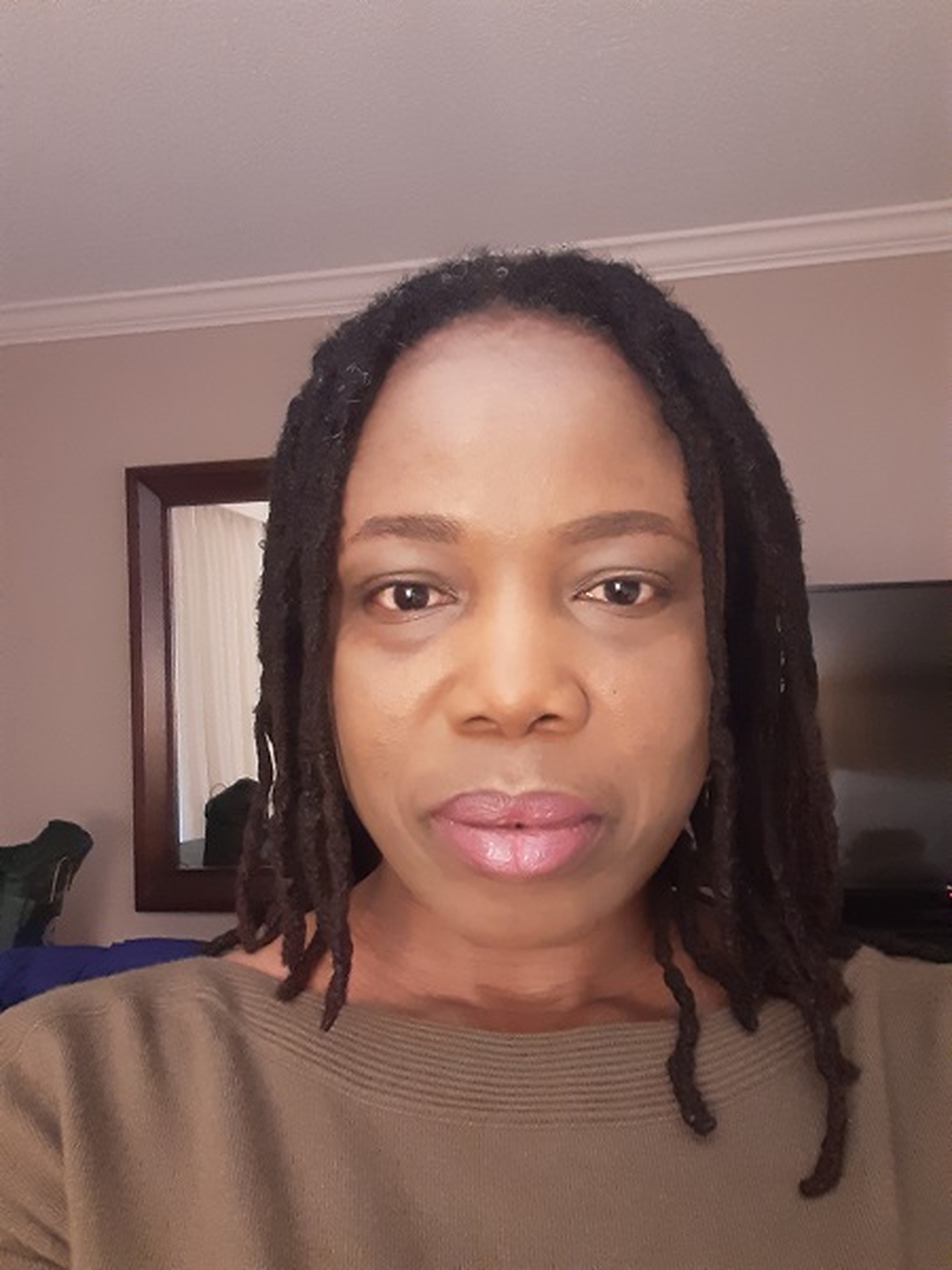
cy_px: 635
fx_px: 1137
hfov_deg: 45.4
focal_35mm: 31
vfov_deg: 58.4
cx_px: 476
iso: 500
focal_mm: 2.61
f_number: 2
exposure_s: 1/11
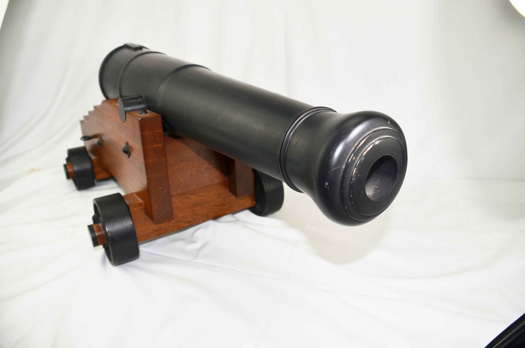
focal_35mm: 27
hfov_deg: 67.5
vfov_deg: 47.7
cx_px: 262
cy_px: 174
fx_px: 393
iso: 100
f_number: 4.5
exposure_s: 1/250
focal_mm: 18
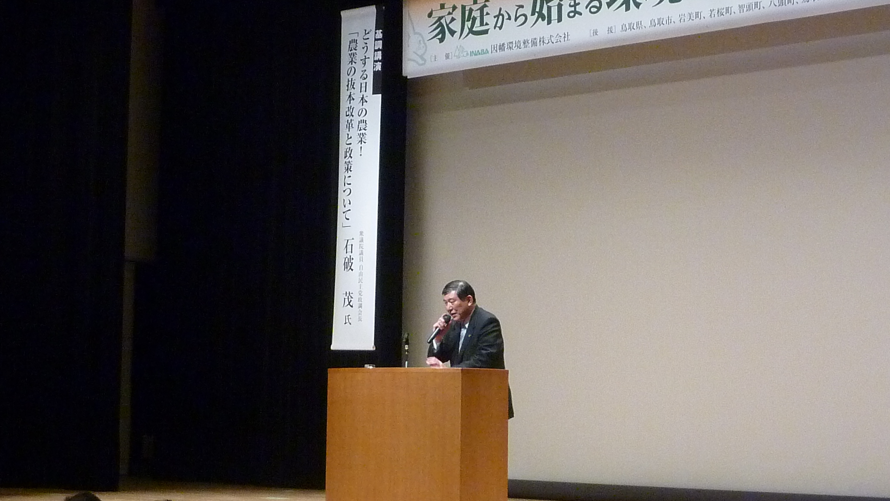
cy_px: 213
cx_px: 445
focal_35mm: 72
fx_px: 1699
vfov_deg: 16.7
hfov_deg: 29.4
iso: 320
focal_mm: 6
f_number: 3.7
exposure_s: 1/30
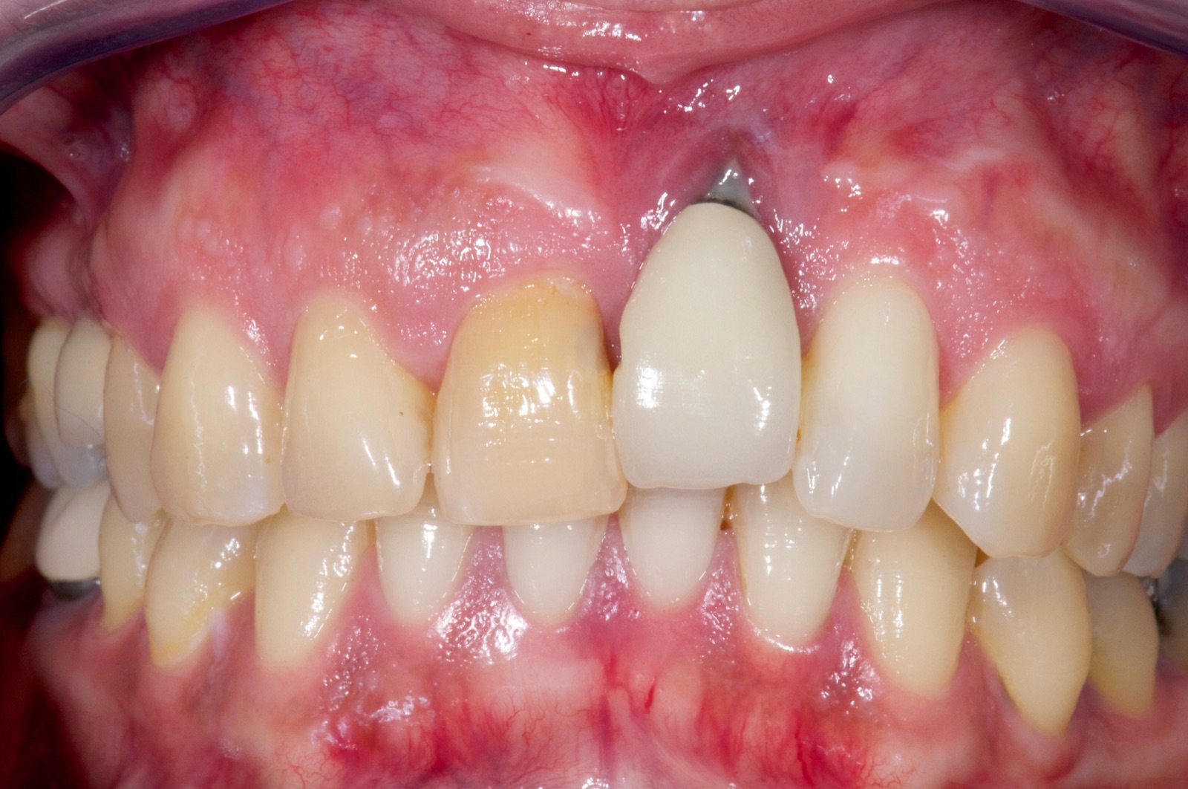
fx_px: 5190
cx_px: 594
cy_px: 394
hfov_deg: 13.1
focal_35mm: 158
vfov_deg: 8.7
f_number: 40
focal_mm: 105
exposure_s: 1/80
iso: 200
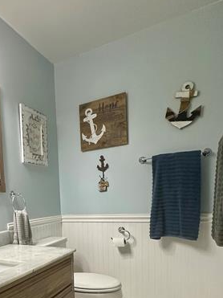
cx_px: 44
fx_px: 249
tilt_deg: -5.7
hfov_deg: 45.7
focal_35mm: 29
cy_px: 224
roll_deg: +2.4
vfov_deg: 58.4
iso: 250
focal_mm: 2.22
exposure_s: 1/120
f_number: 2.2
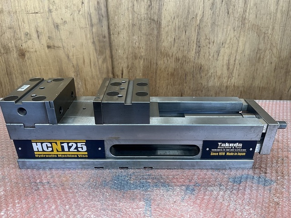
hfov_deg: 67.3
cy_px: 109
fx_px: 219
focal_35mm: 26
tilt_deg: -27.6
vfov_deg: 53.1
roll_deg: +0.1
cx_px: 146
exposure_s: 1/61
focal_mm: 5.1
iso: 125
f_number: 1.6
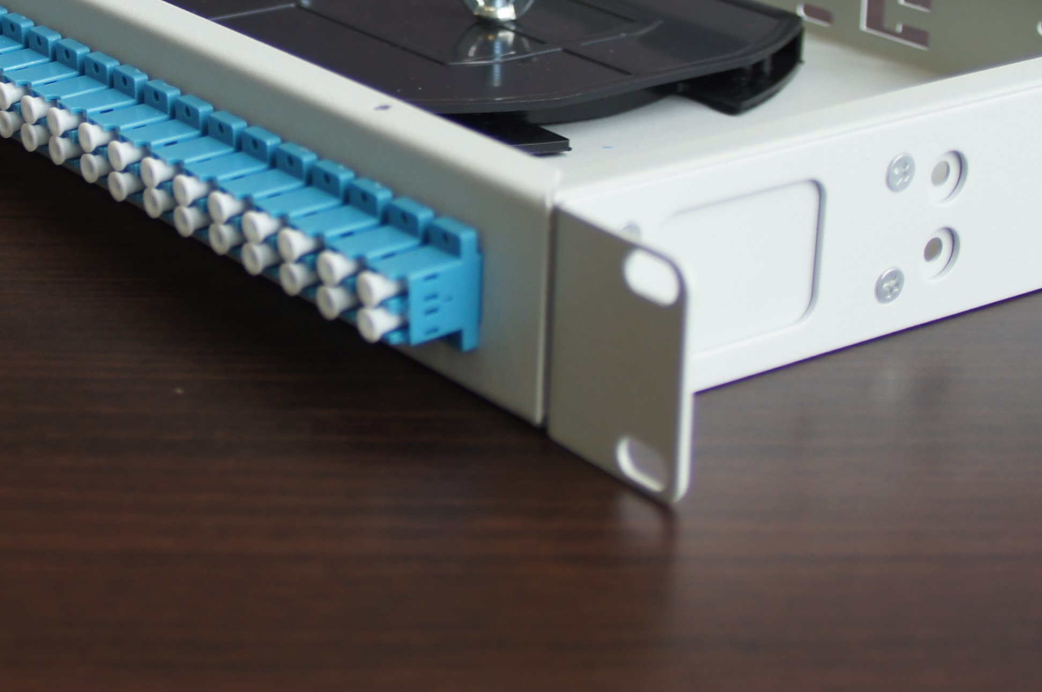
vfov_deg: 14.9
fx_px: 2631
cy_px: 101
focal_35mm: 91
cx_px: 219
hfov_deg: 22.1
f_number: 3.5
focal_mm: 24
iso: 100
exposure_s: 1/40
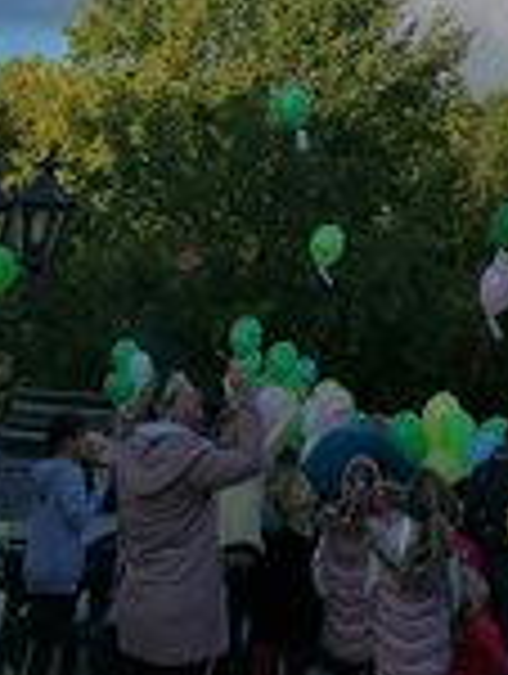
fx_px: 1405
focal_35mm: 72
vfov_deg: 25.0
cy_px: -81
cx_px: 459
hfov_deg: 20.1
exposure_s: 1/1383
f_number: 1.8
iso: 50
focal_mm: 4.75
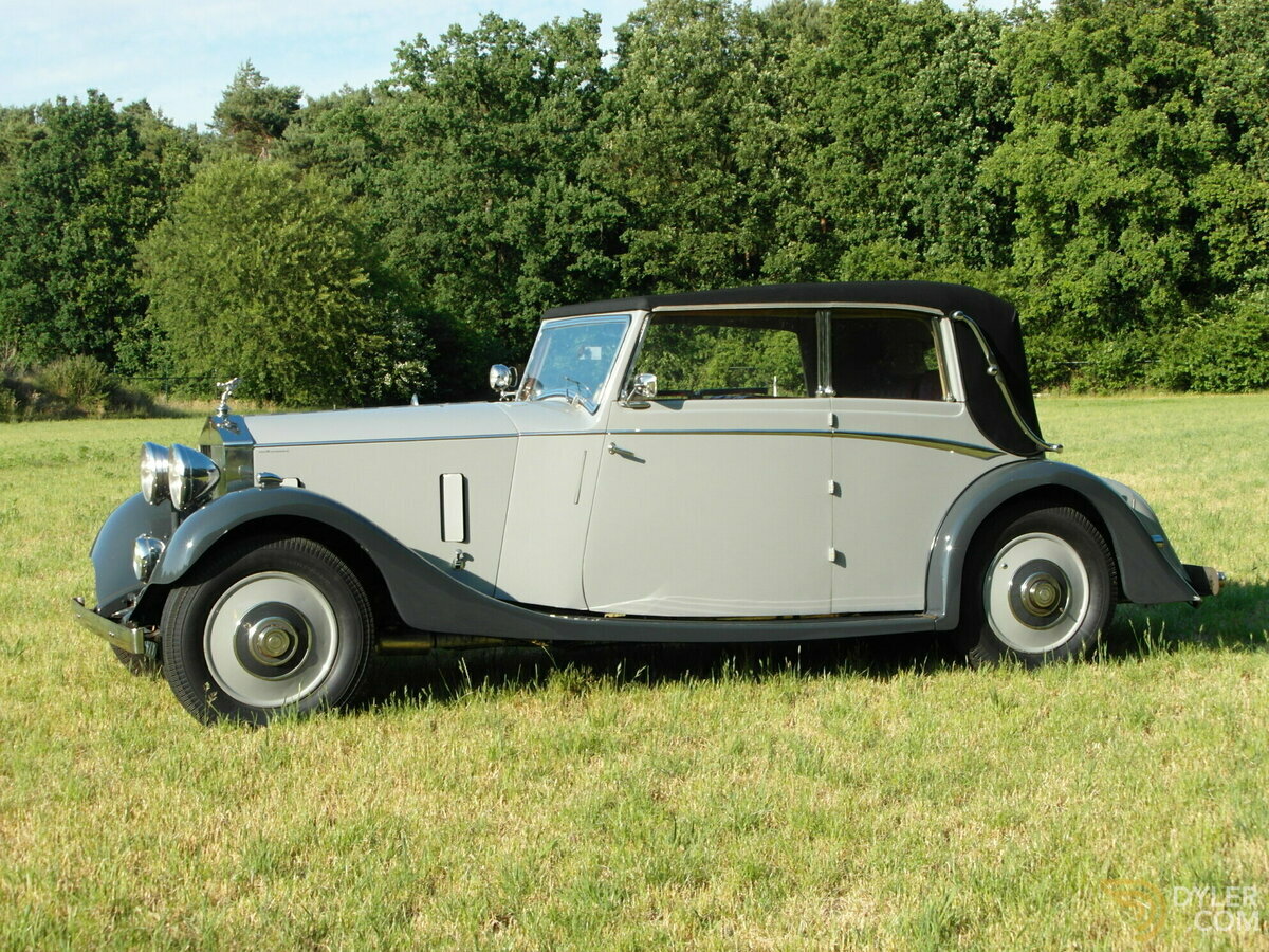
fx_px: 2346
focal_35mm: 64
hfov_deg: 30.3
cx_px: 634
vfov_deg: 22.9
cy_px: 476
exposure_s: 1/350
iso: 100
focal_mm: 11.4
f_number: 4
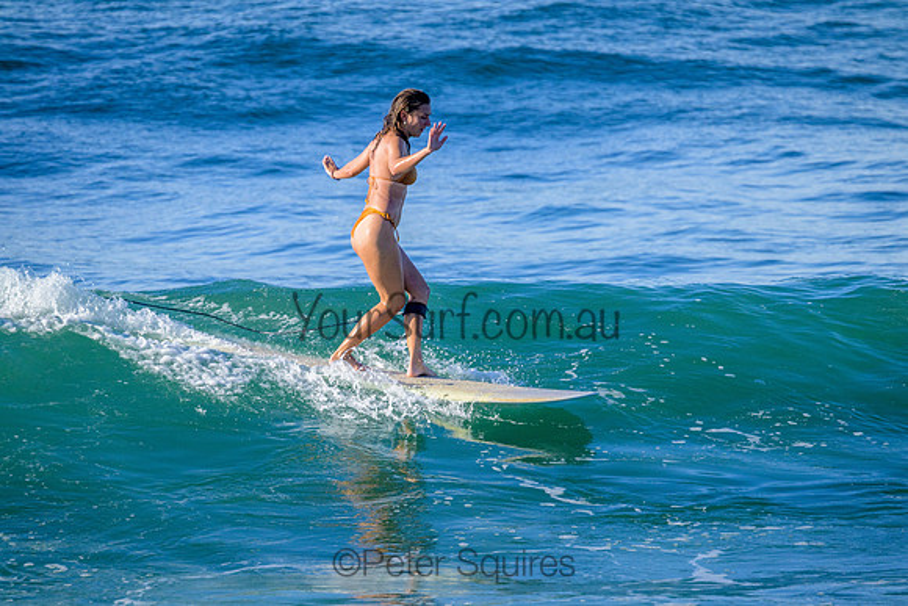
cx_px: 454
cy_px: 303
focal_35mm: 560
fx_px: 14127
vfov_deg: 2.5
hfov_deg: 3.7
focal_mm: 560
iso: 1000
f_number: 11
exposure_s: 1/2000
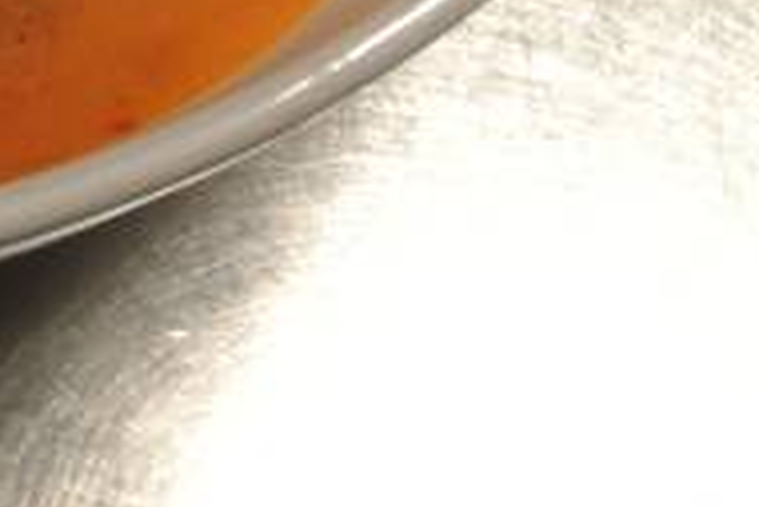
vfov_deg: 10.9
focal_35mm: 121
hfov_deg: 15.3
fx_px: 2553
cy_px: -259
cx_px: -457
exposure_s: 1/60
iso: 400
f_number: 4
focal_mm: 13.1
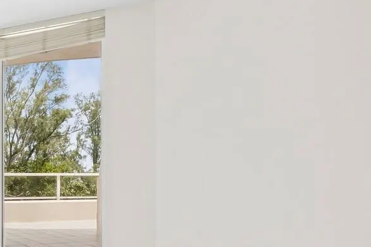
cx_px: -54
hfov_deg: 38.4
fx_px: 412
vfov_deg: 33.0
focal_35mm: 40
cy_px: 174
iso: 400
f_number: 11
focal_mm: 7
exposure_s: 1/25
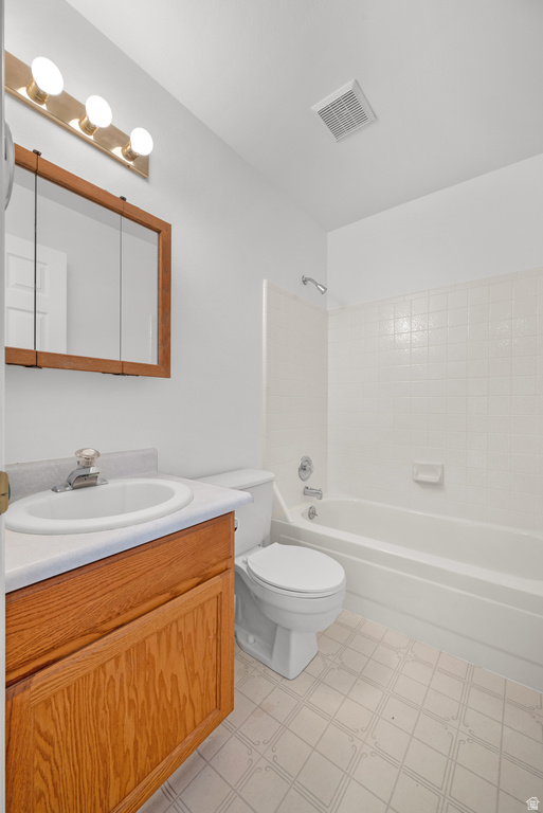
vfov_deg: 104.2
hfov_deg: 81.3
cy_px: 406
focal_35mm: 14
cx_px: 272
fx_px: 316
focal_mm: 14
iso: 500
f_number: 8
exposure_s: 1/2.5
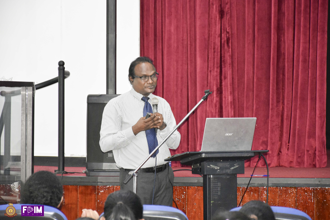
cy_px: 110
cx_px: 165
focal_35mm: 174
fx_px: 1595
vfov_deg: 7.9
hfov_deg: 11.8
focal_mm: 116
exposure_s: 1/60
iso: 4500
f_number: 5.6
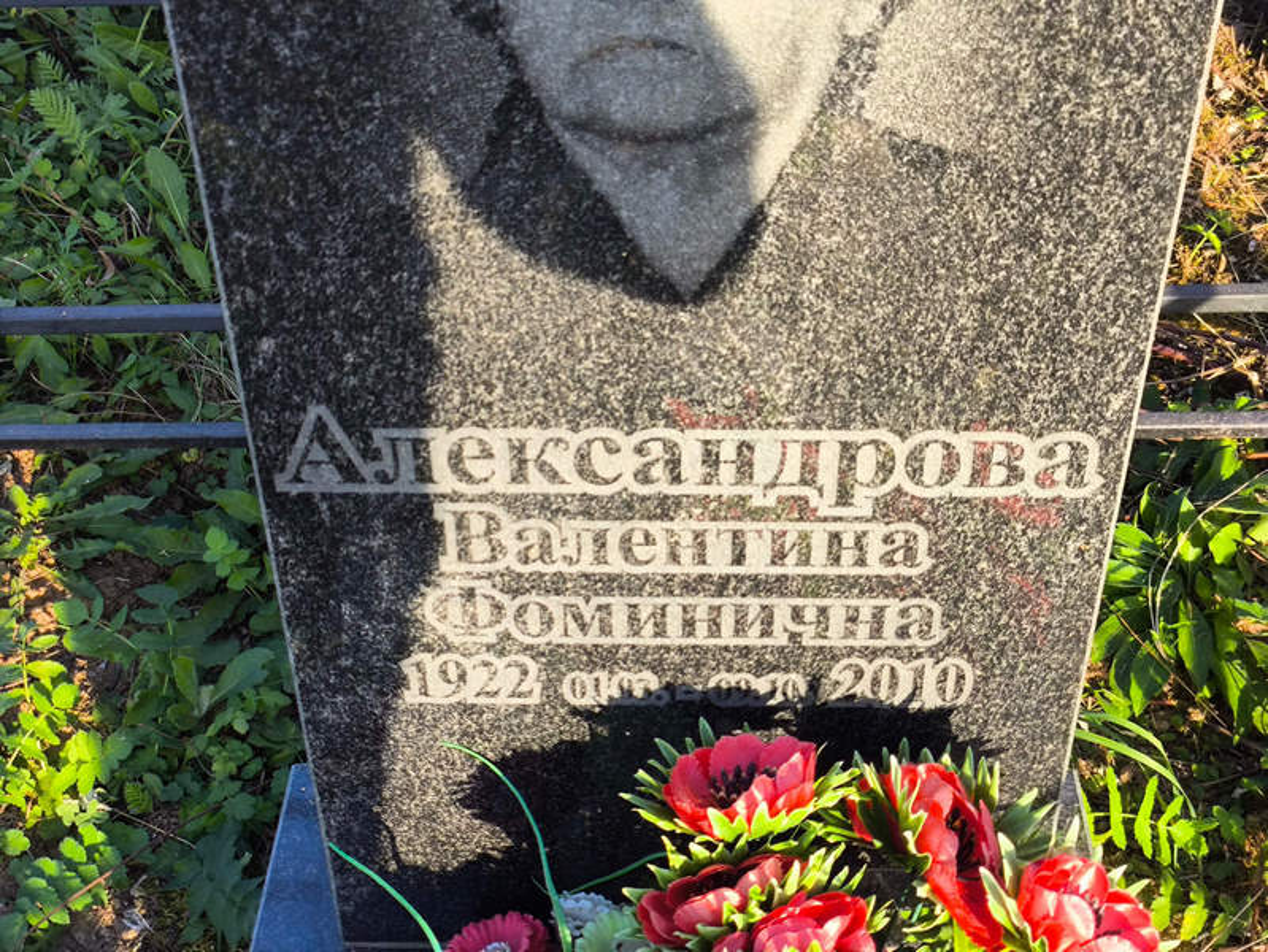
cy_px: 476
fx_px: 1832
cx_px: 634
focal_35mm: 50
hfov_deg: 38.2
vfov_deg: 29.1
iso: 50
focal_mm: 4.71
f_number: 1.7
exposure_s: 1/382
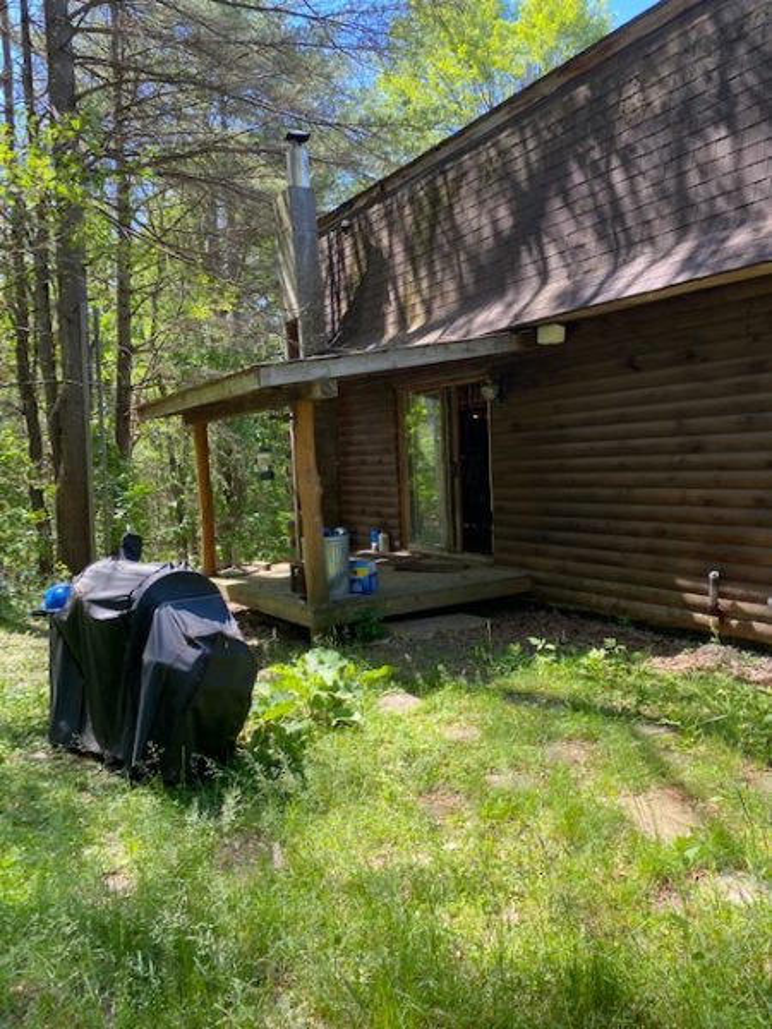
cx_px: 386
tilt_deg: -3.7
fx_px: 773
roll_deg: +3.4
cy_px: 514
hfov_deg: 53.1
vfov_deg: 67.3
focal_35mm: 26
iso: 32
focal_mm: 4.25
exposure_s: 1/263
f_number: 1.8
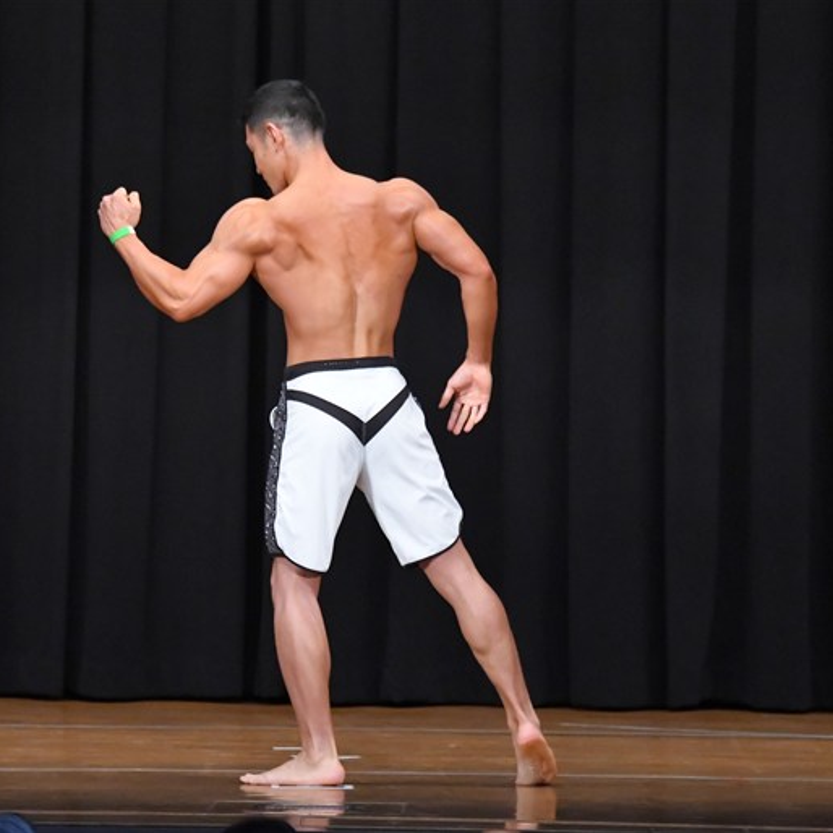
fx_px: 7569
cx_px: 302
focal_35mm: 278
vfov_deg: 6.3
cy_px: 416
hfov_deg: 6.3
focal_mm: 145
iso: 8000
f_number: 5.6
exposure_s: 1/400
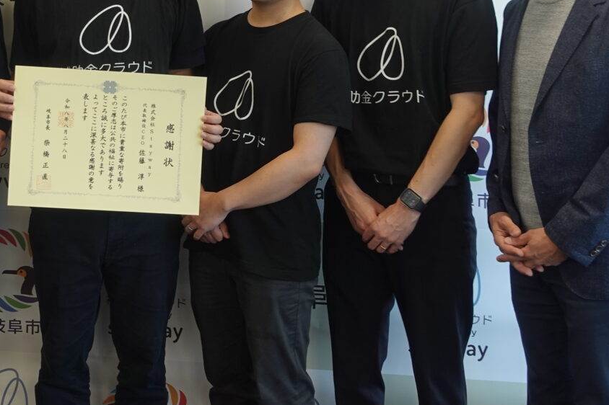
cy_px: -23
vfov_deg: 19.8
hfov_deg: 29.2
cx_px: 57
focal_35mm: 66
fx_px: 1116
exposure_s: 1/80
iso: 125
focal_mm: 11.21
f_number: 2.8
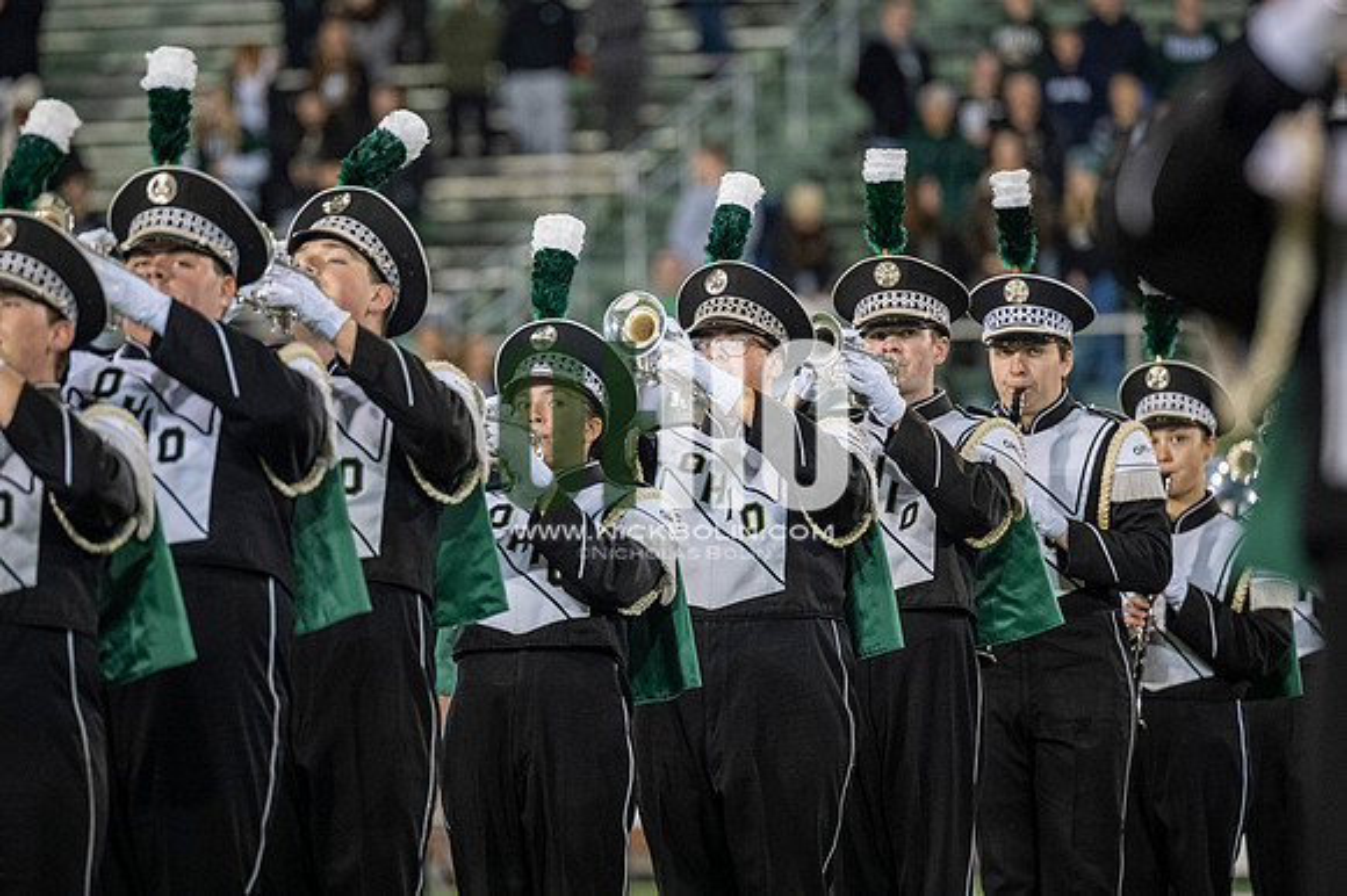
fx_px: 11218
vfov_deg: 4.6
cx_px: 674
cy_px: 448
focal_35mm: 300
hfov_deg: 6.9
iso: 1250
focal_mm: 200
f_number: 2.8
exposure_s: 1/500
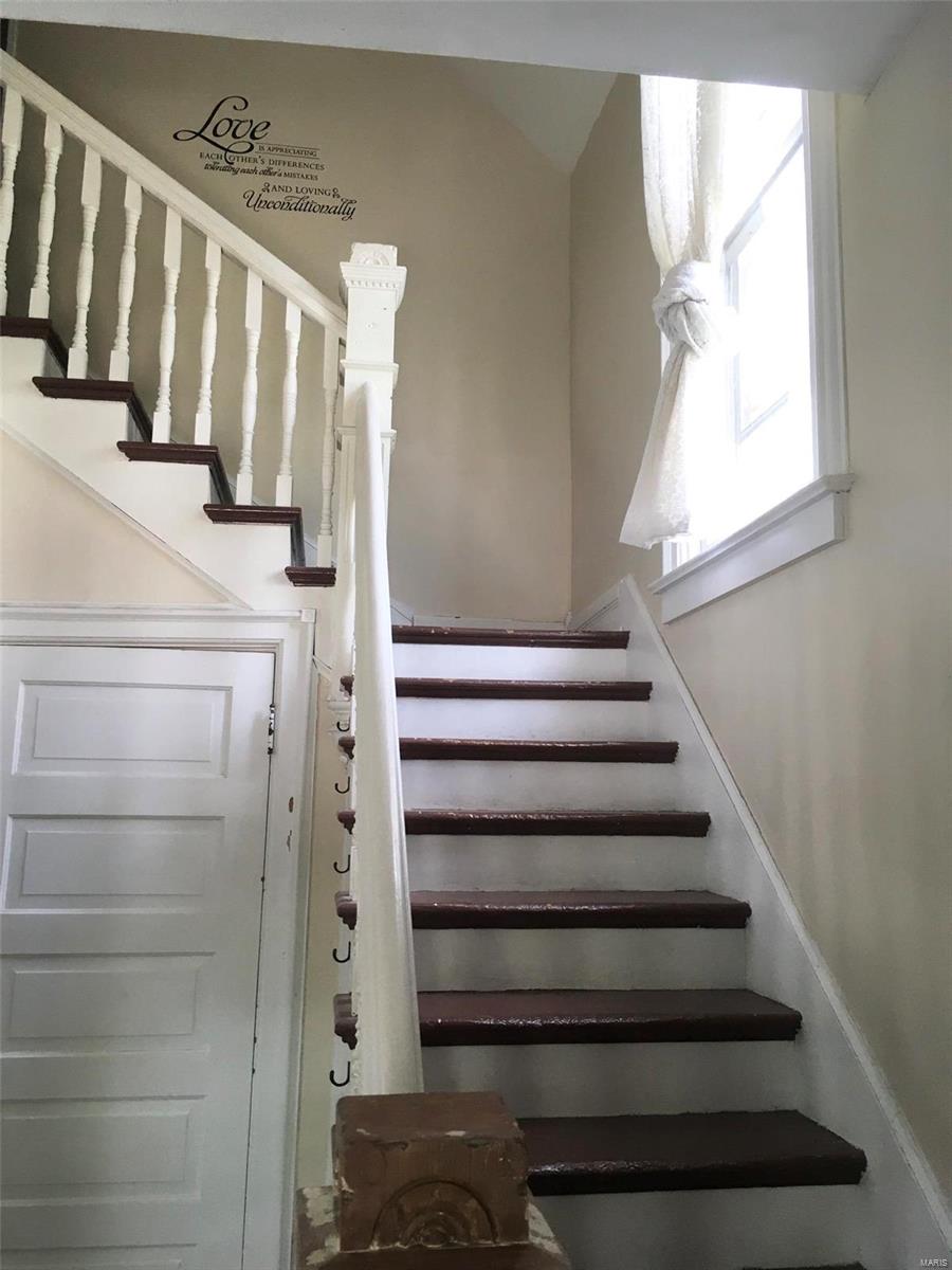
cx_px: 476
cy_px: 635
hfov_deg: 48.2
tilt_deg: +8.9
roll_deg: -1.8
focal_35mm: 29
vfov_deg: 61.7
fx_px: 1063
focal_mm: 4.15
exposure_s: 1/30
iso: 32
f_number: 2.2
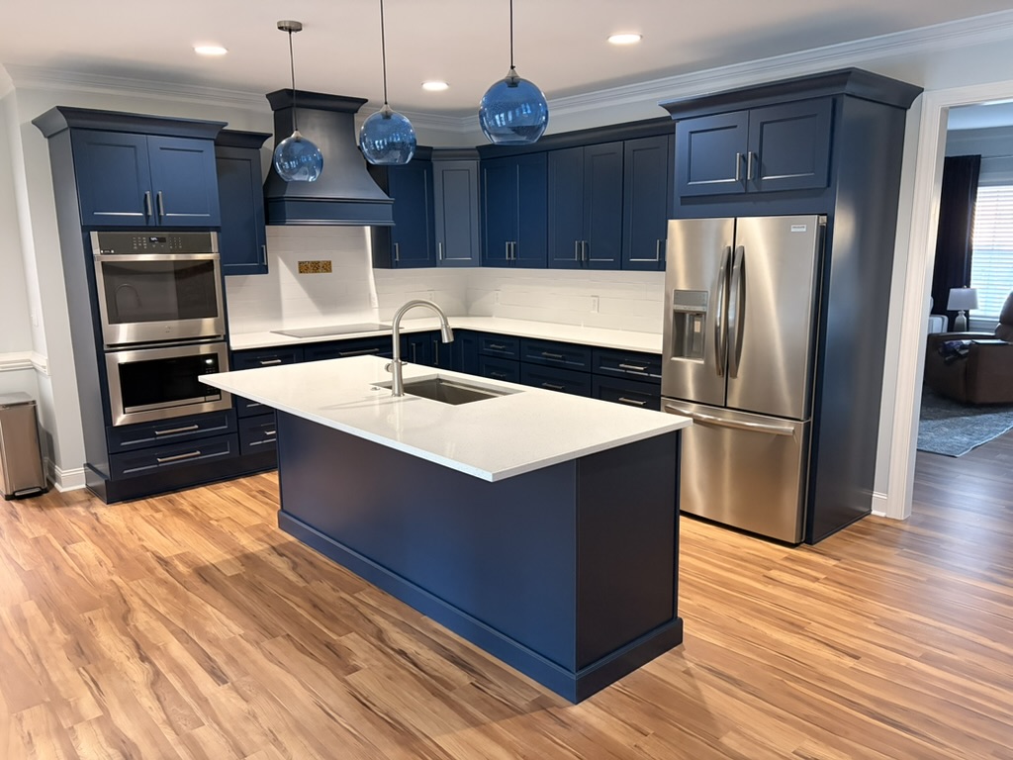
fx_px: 761
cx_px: 506
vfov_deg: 53.1
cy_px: 380
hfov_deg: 67.3
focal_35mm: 26
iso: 500
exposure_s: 1/40
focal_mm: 5.96
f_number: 1.6
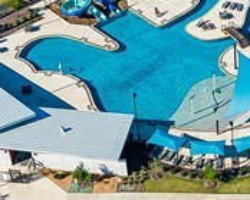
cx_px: 264
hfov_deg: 13.7
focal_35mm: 138
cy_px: 122
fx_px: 1020
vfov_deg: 11.2
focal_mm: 8.7
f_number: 1.8
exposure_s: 1/3200
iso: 100
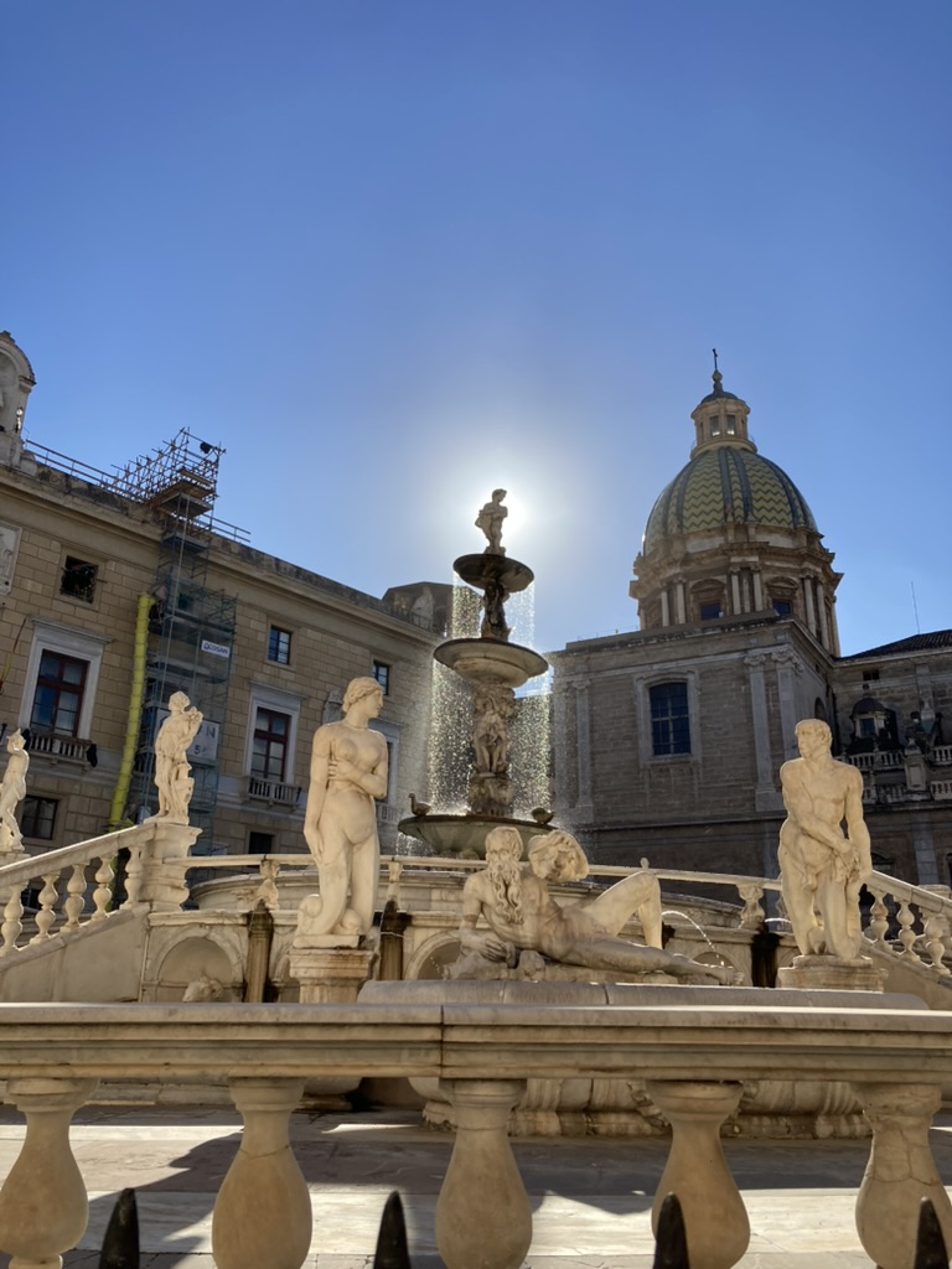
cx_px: 476
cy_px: 634
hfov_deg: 49.7
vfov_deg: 63.4
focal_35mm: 28
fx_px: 1027
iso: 20
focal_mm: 3.99
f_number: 1.8
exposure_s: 1/2857
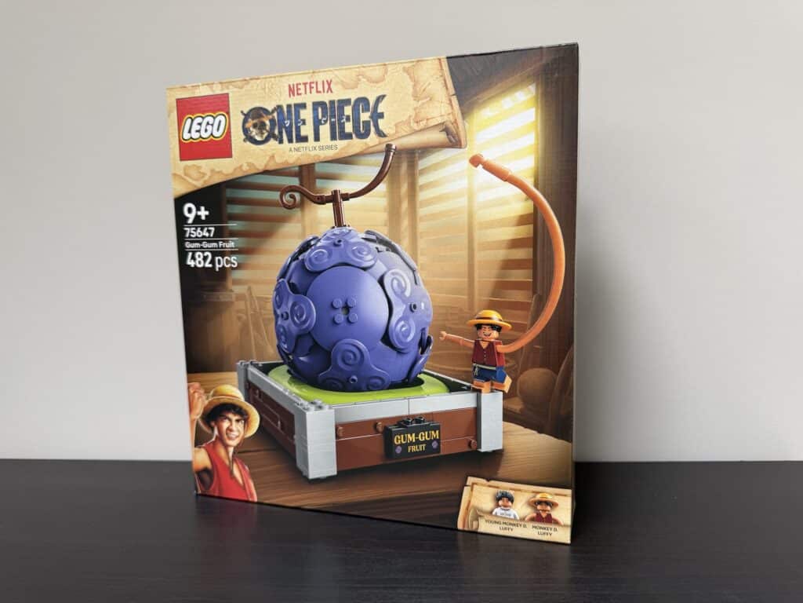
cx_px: 402
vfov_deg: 56.8
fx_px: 557
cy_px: 302
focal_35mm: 24
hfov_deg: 71.6
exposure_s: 1/121
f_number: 1.78
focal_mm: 6.76
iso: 100
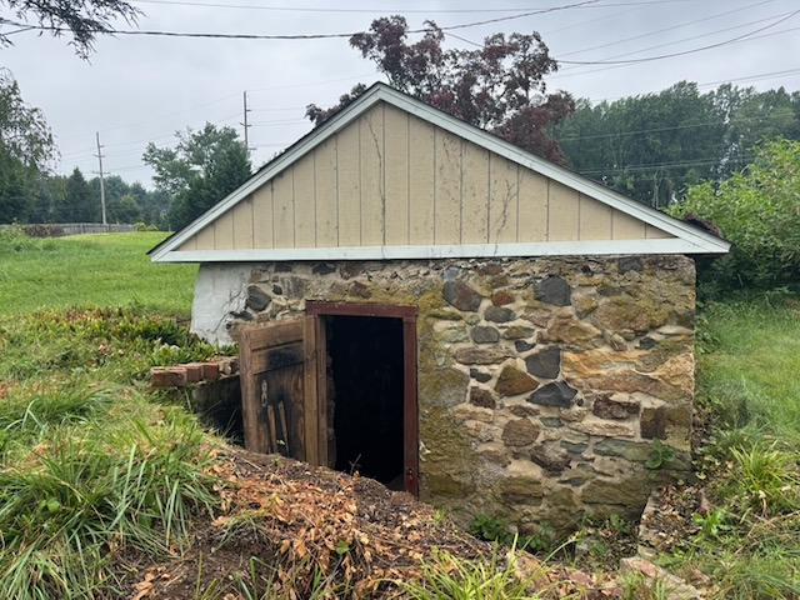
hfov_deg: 67.3
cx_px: 400
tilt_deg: -2.7
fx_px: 601
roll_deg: -0.7
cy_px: 300
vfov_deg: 53.1
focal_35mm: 26
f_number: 1.6
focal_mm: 5.96
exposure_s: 1/732
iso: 50
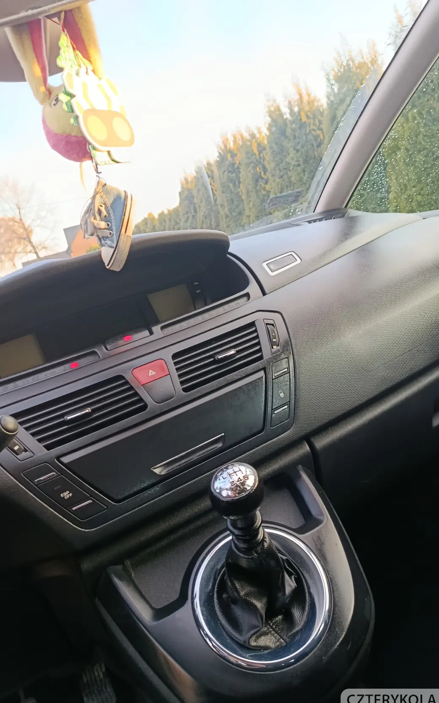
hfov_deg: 47.6
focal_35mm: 26
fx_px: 498
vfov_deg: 70.4
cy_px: 359
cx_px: 236
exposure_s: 1/100
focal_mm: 5.24
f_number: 1.7
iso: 364
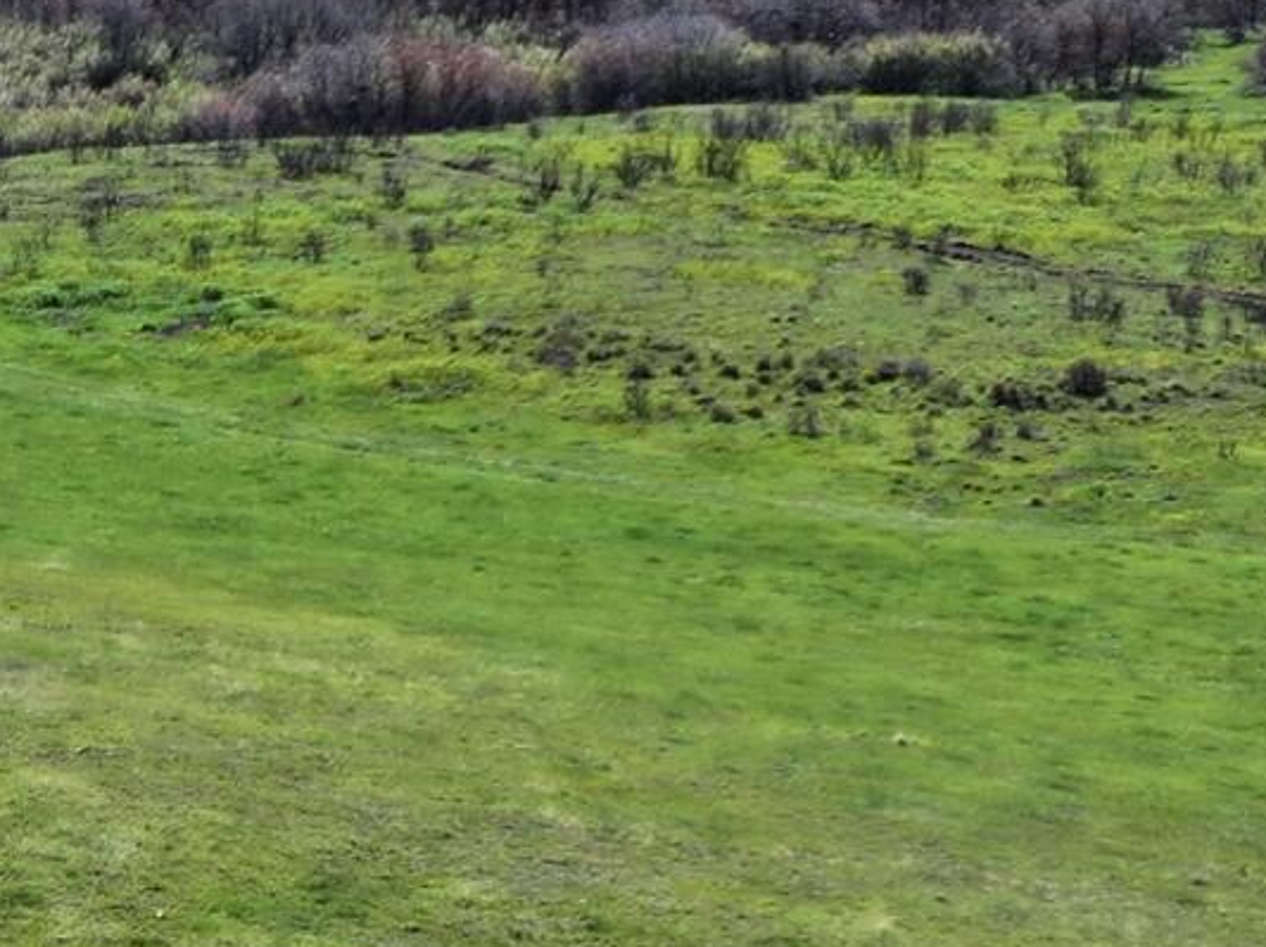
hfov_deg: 13.4
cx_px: -893
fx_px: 4934
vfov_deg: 10.4
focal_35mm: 135
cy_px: 1591
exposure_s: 1/2000
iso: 160
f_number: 2.8
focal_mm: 12.29
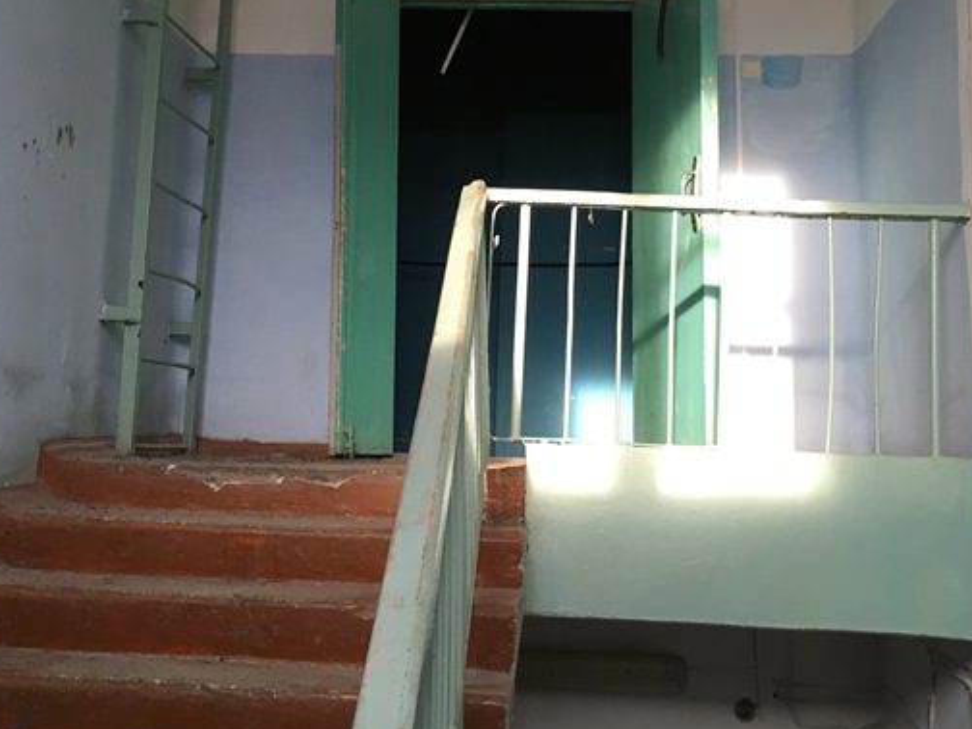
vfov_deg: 31.2
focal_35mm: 46
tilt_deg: +10.3
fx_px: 1292
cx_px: 496
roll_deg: +0.5
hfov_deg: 41.2
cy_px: 222
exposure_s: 1/33
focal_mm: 4.15
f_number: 2.2
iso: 50
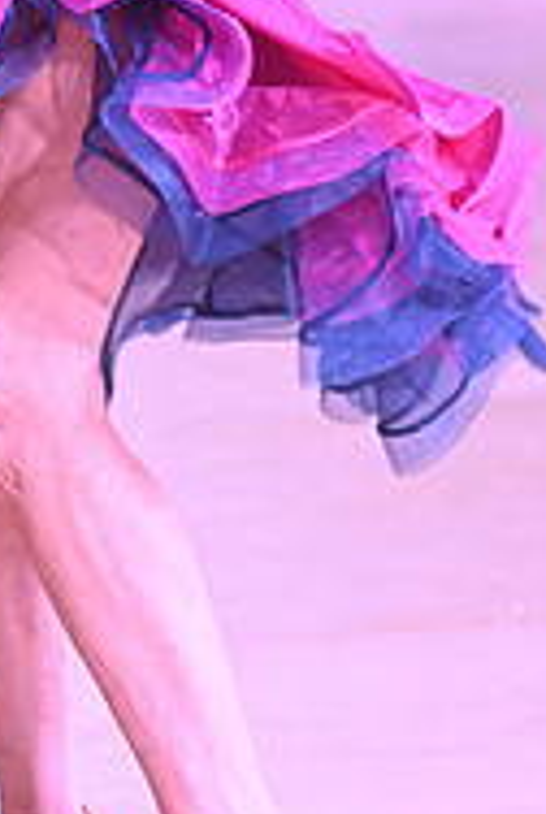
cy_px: -225
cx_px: -58
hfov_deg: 3.7
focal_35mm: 370
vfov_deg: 5.5
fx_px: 8386
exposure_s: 1/400
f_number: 5.6
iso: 5000
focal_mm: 120
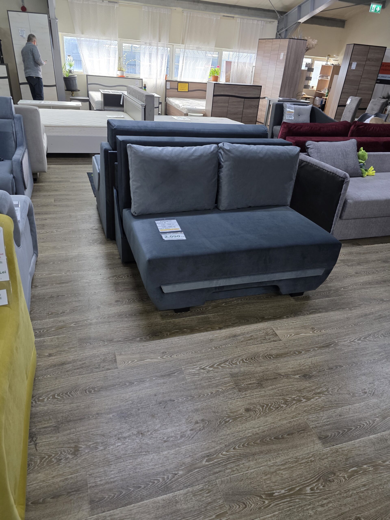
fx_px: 346
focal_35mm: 23
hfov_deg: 58.9
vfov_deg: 73.9
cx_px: 195
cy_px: 260
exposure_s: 1/100
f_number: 1.7
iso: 320
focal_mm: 6.3
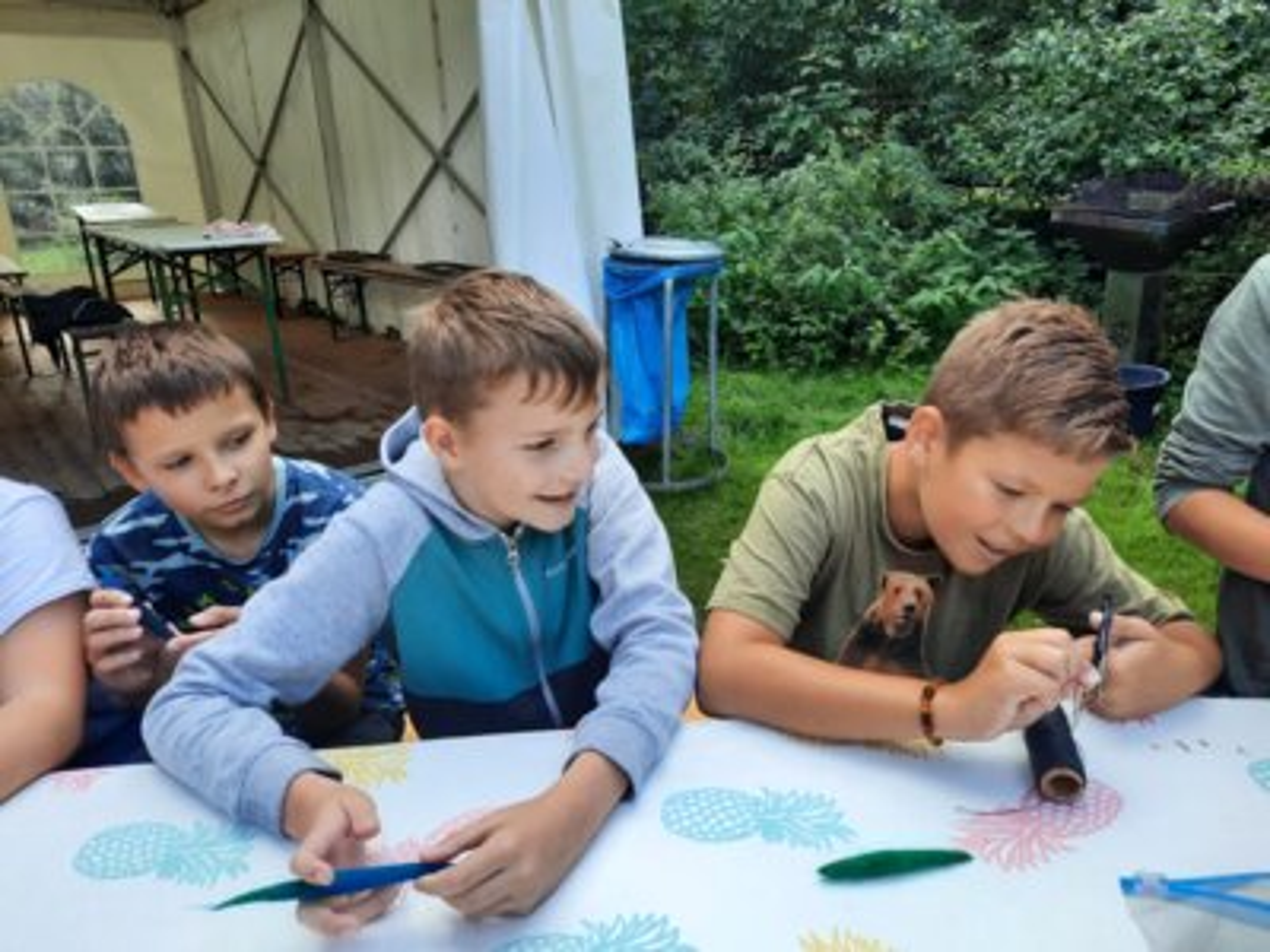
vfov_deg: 54.9
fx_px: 917
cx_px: 635
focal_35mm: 25
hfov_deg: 69.4
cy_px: 476
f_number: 2
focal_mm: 4.6
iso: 32
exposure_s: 1/178
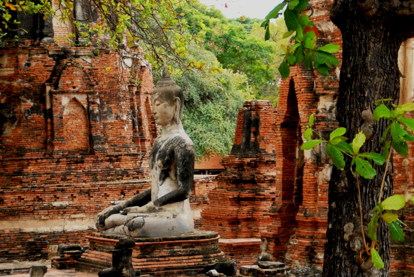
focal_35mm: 102
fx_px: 1174
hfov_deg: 20.0
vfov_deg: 13.5
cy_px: 138
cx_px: 207
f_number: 8
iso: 800
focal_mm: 68
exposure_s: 1/250
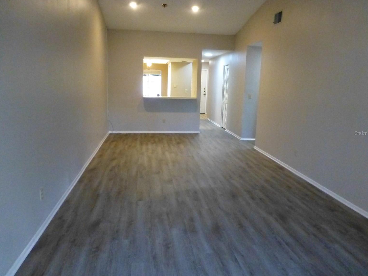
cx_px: 186
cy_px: 133
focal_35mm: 25
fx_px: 266
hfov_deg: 69.4
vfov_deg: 54.9
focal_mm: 4.3
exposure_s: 1/80
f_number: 3.3
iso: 1600
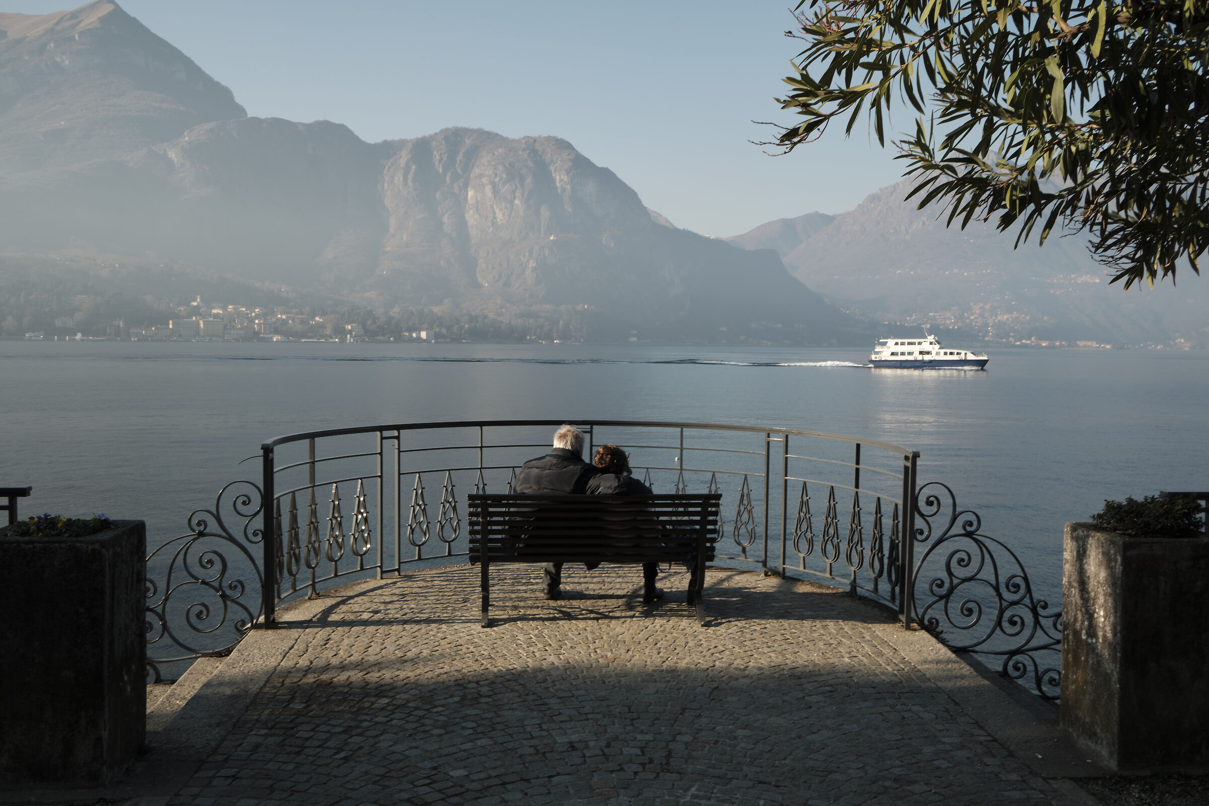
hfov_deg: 54.4
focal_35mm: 35
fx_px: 1175
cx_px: 604
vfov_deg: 37.9
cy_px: 403
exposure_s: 1/56
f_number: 14
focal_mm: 23
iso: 160
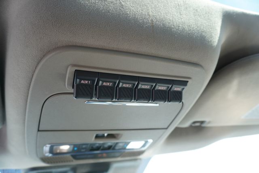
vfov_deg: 53.2
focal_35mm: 24
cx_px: 130
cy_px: 86
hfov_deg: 73.7
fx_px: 173
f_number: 4
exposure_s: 1/60
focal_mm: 16
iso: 160
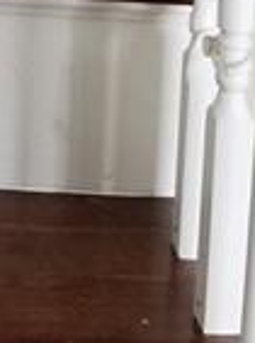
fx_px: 1401
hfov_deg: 10.0
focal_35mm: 142
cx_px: -141
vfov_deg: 12.0
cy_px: -406
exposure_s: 1/60
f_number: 1.7
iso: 160
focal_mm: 4.25
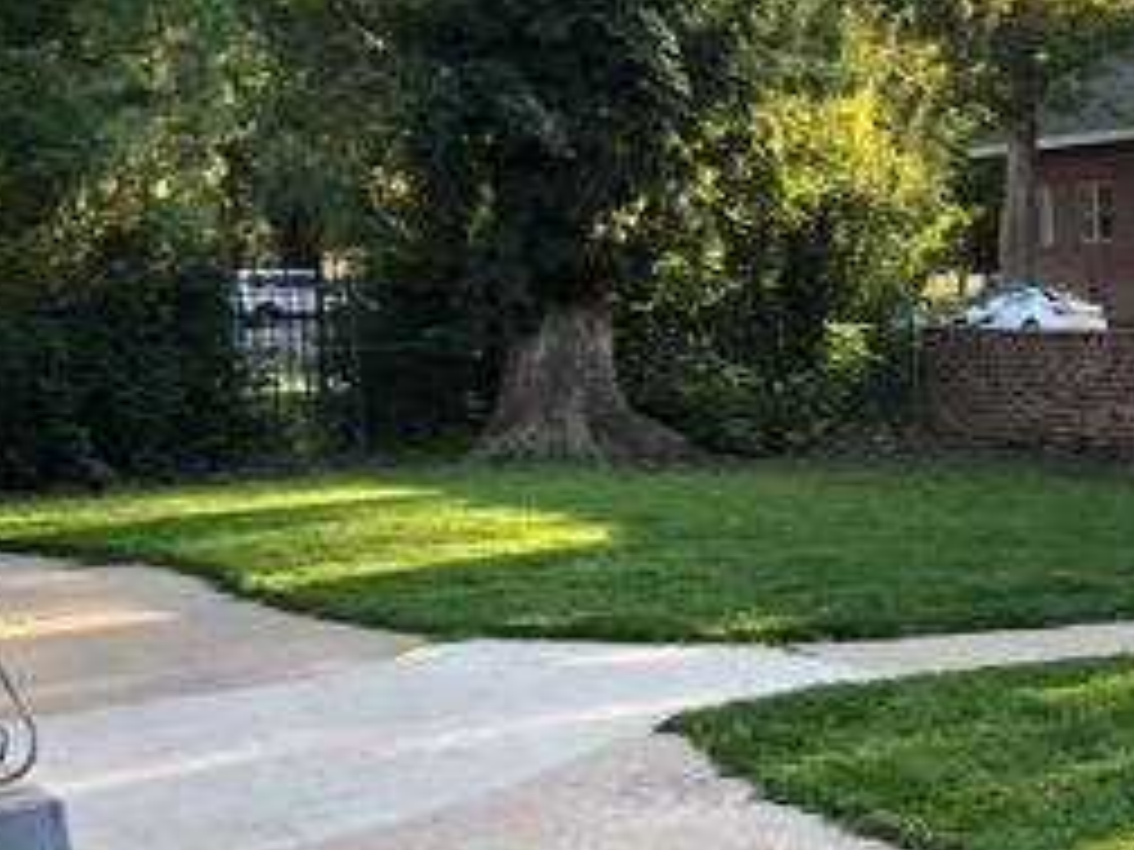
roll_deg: +0.6
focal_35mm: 71
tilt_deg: -6.0
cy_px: 639
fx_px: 2326
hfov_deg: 25.7
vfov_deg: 20.6
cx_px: 1188
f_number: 1.8
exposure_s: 1/120
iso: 50
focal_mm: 4
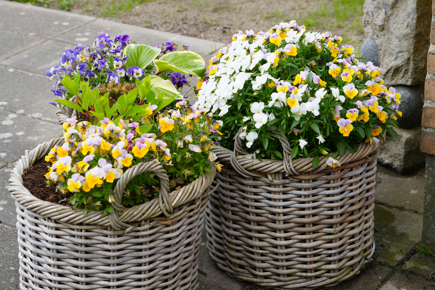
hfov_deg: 22.3
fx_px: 1105
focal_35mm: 92
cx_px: 218
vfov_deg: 14.9
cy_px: 145
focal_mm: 61
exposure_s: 1/125
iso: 100
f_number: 5.6
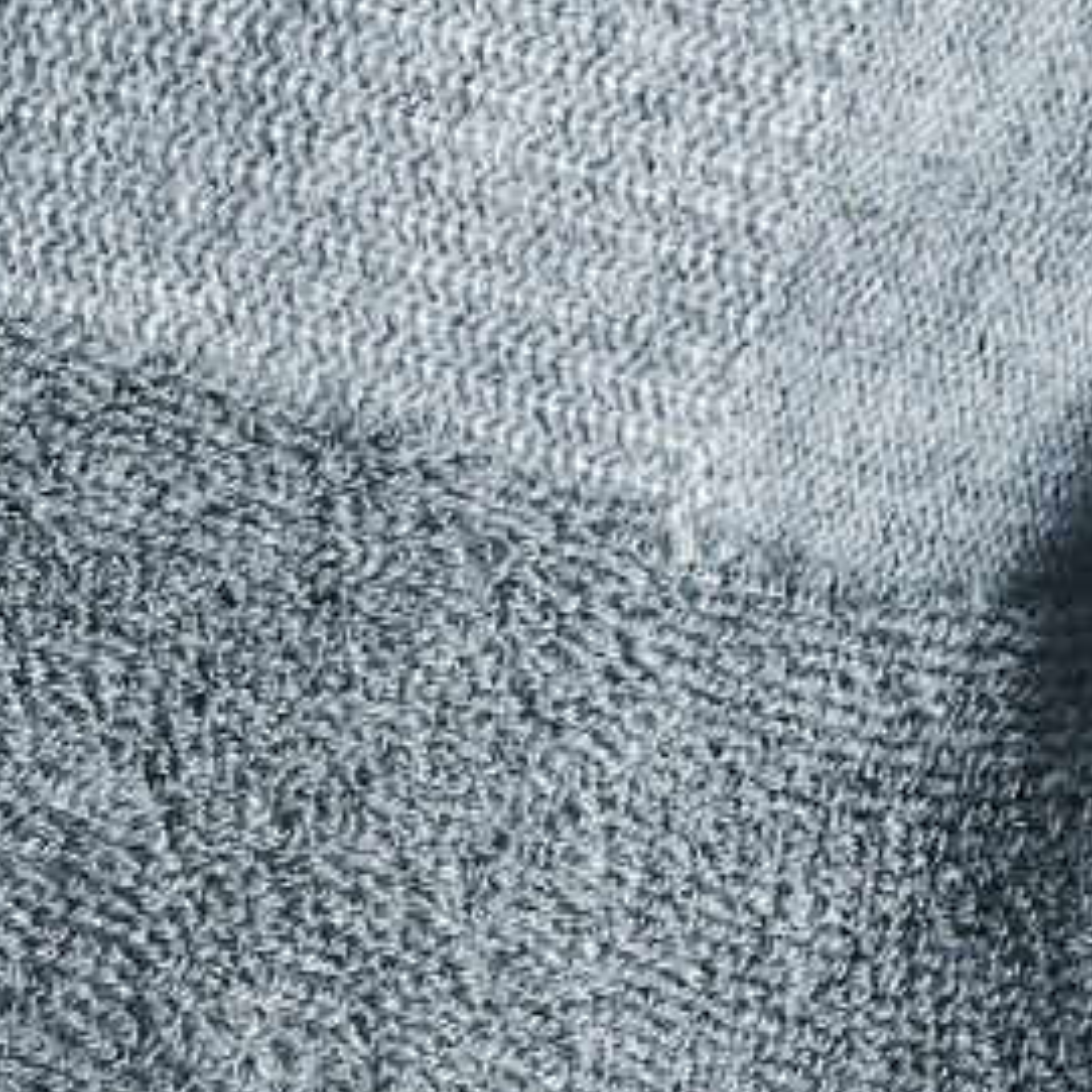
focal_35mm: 201
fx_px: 7174
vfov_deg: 8.7
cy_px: 334
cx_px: -266
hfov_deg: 8.6
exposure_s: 1/100
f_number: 2.8
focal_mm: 6.6
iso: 20
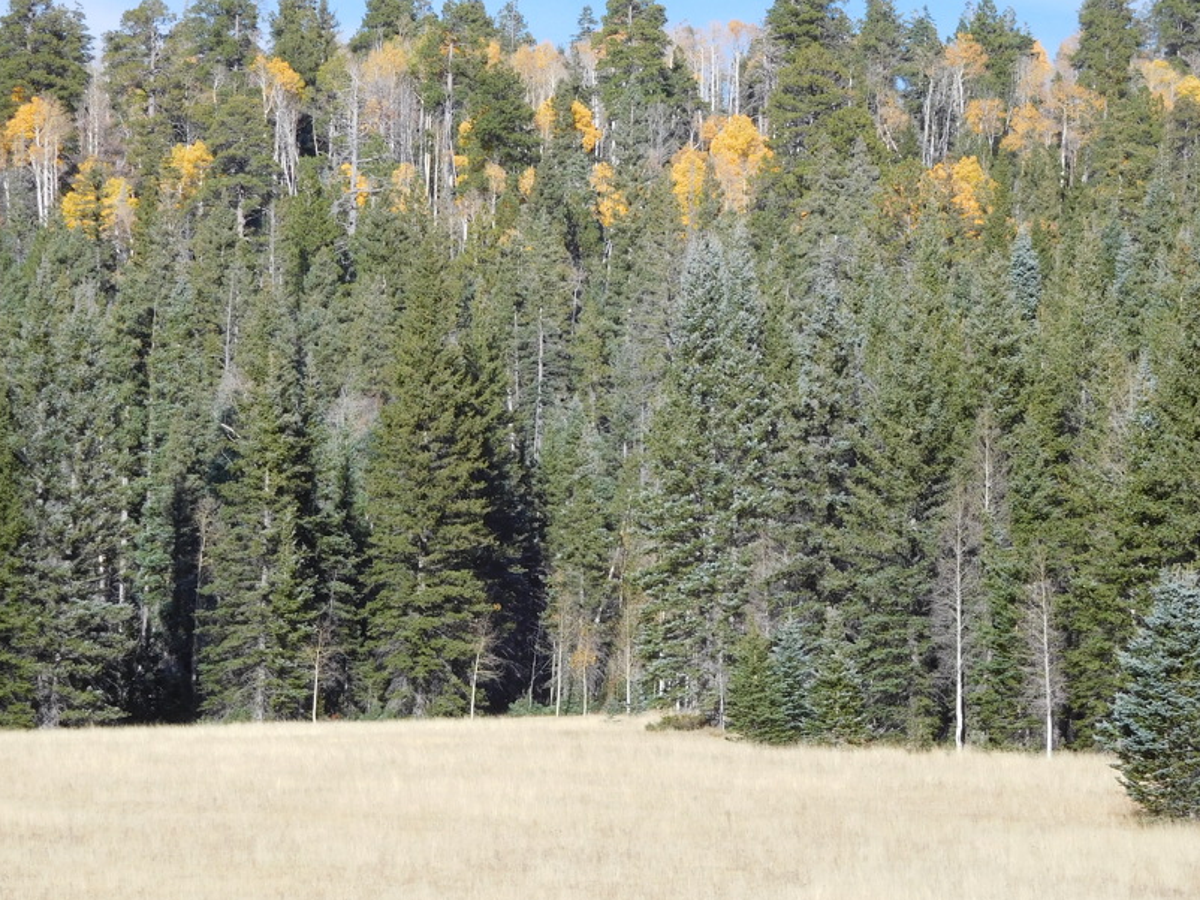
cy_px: 514
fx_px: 5164
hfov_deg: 13.3
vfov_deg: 10.0
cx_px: 619
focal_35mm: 149
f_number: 4.9
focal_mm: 20
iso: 125
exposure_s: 1/500
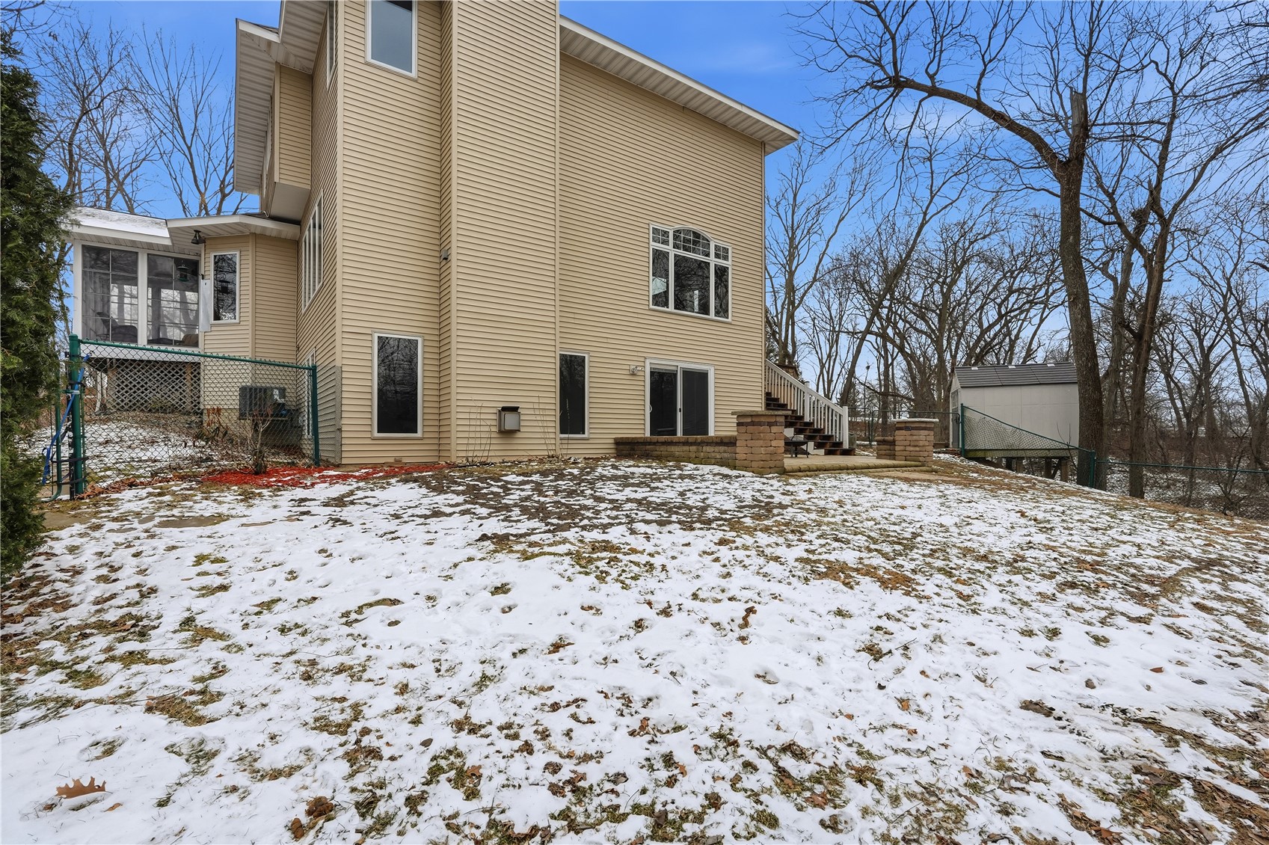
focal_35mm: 16
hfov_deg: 96.8
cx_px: 634
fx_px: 564
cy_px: 422
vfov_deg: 73.7
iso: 800
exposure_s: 1/8000
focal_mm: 16
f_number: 9
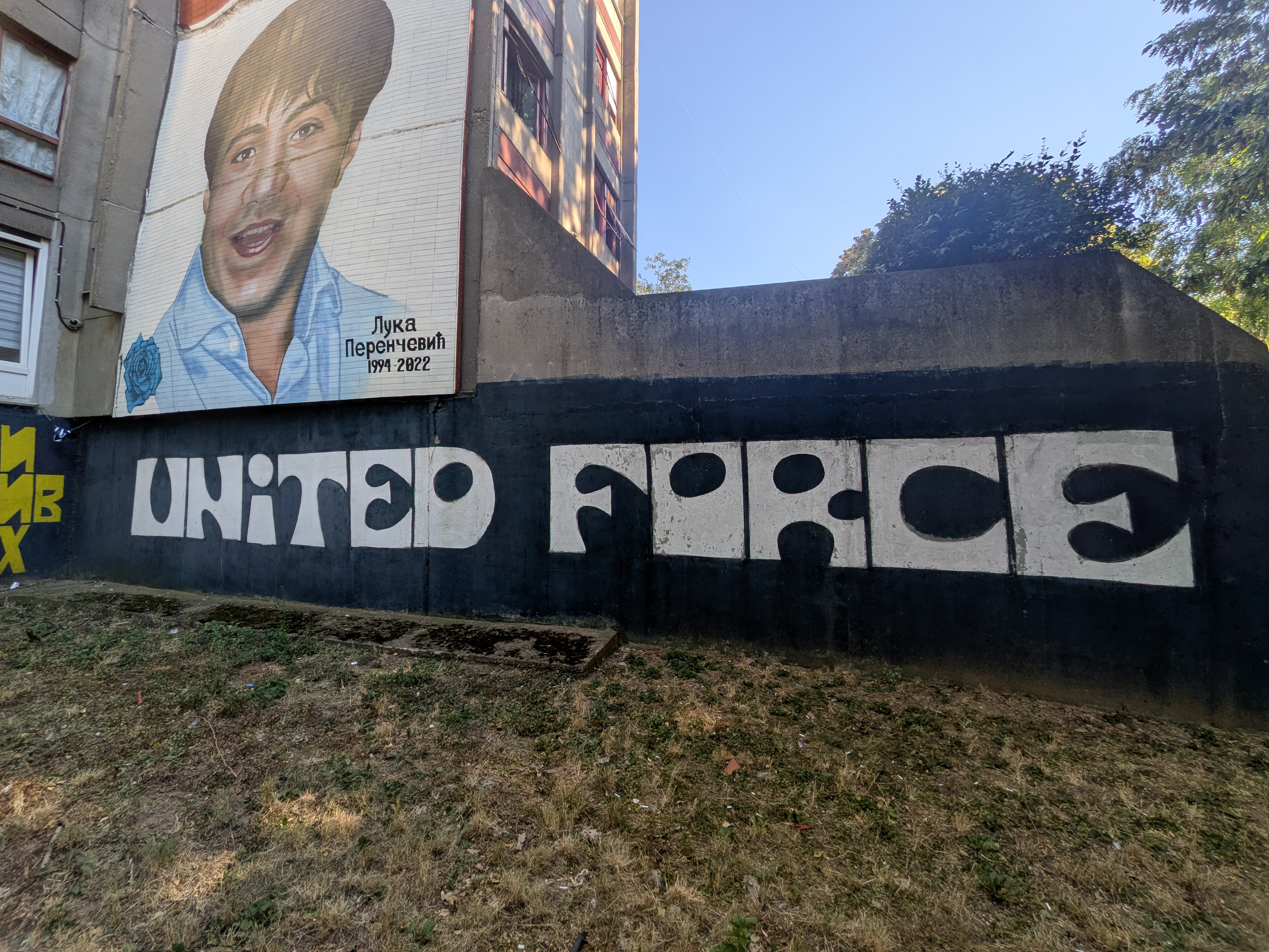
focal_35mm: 14
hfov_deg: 102.0
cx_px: 634
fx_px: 513
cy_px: 476
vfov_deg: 85.7
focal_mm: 1.83
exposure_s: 1/446
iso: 47
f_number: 2.2
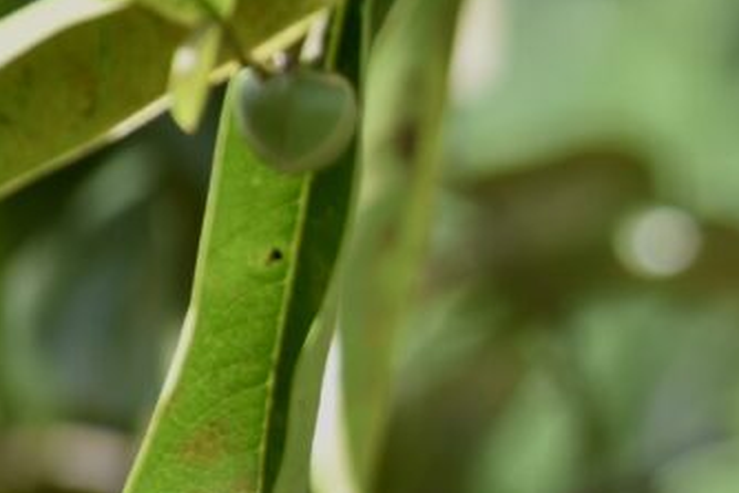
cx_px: 1009
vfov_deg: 2.1
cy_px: 218
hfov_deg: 3.1
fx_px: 13708
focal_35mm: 668
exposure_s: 1/500
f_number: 5.6
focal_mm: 145
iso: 320
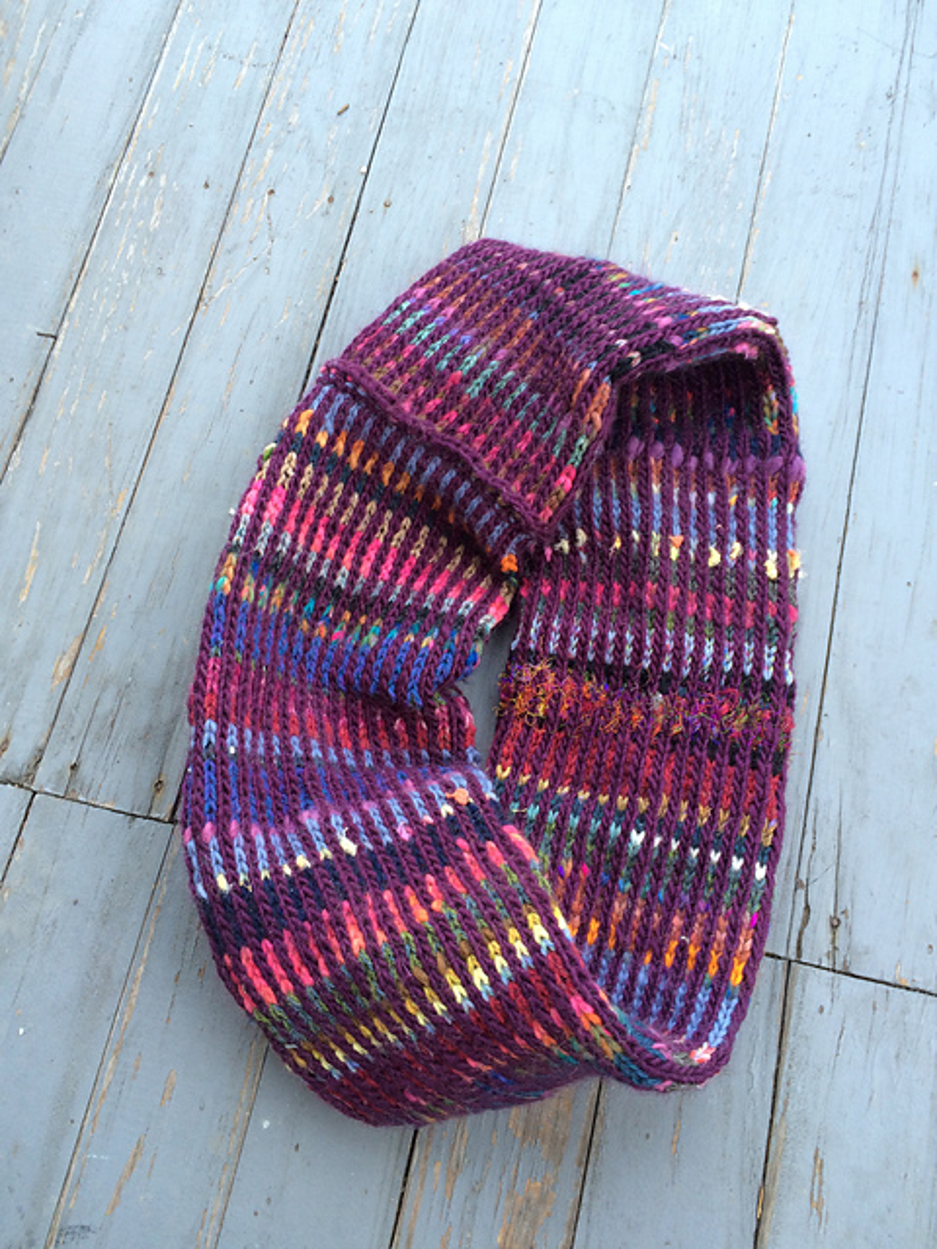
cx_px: 468
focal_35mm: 29
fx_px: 1047
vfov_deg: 61.7
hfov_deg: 48.2
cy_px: 624
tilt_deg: -71.4
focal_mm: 4.15
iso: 40
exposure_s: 1/60
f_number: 2.2
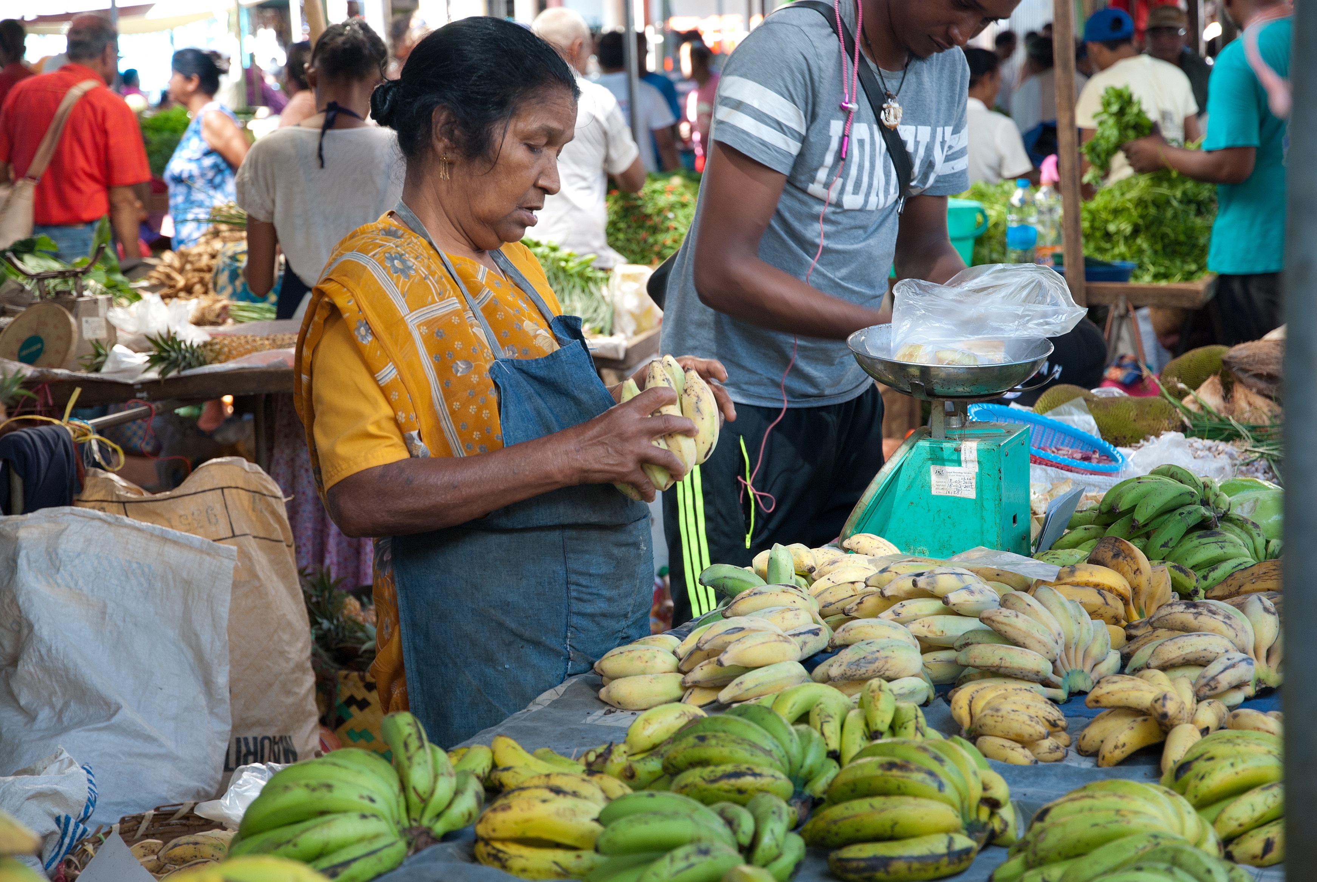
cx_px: 658
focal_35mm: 82
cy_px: 441
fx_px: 3022
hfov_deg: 24.6
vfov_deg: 16.6
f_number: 3.8
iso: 220
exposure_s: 1/60
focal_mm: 55
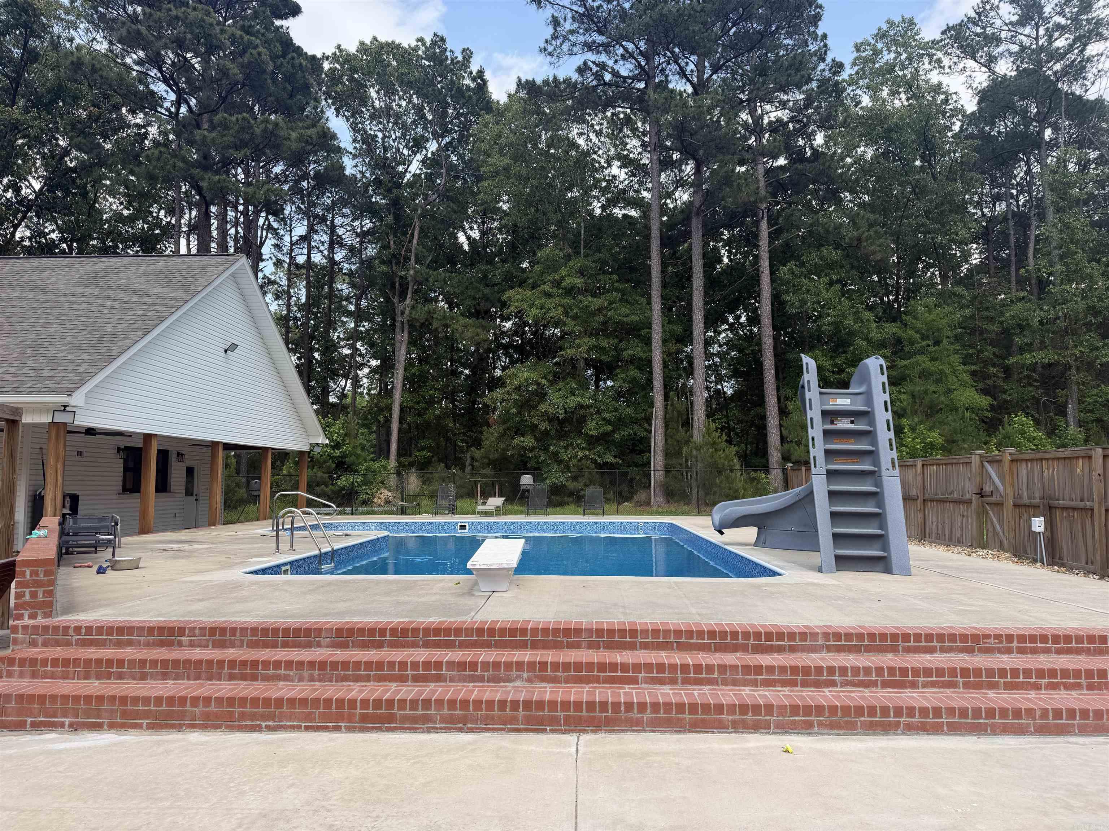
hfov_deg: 71.6
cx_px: 554
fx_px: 769
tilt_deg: +4.7
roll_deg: +0.1
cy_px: 416
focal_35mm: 24
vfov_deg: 56.8
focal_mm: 6.76
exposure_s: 1/2232
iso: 80
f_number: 1.78
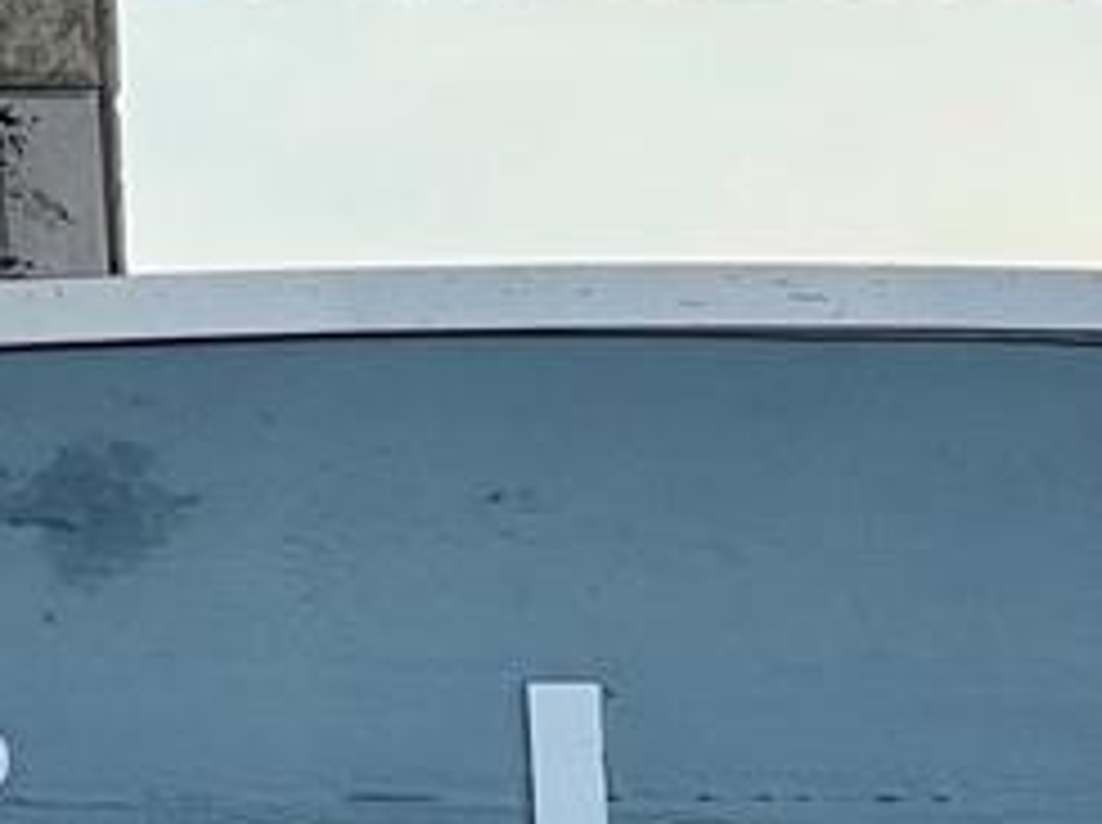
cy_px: 1450
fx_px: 8519
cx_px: 1147
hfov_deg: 7.4
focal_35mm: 268
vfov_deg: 5.5
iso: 20
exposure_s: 1/268
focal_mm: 7.5
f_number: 2.2
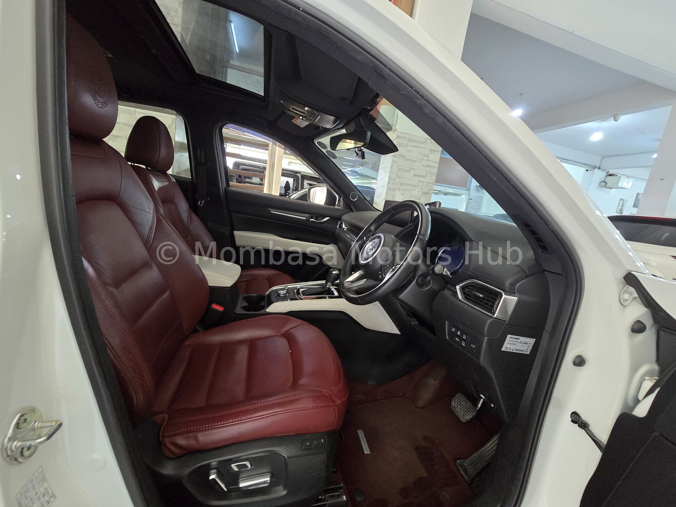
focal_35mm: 13
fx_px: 254
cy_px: 254
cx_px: 338
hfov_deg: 106.2
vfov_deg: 89.9
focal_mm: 2.2
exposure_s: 1/33.3
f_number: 2.2
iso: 1250
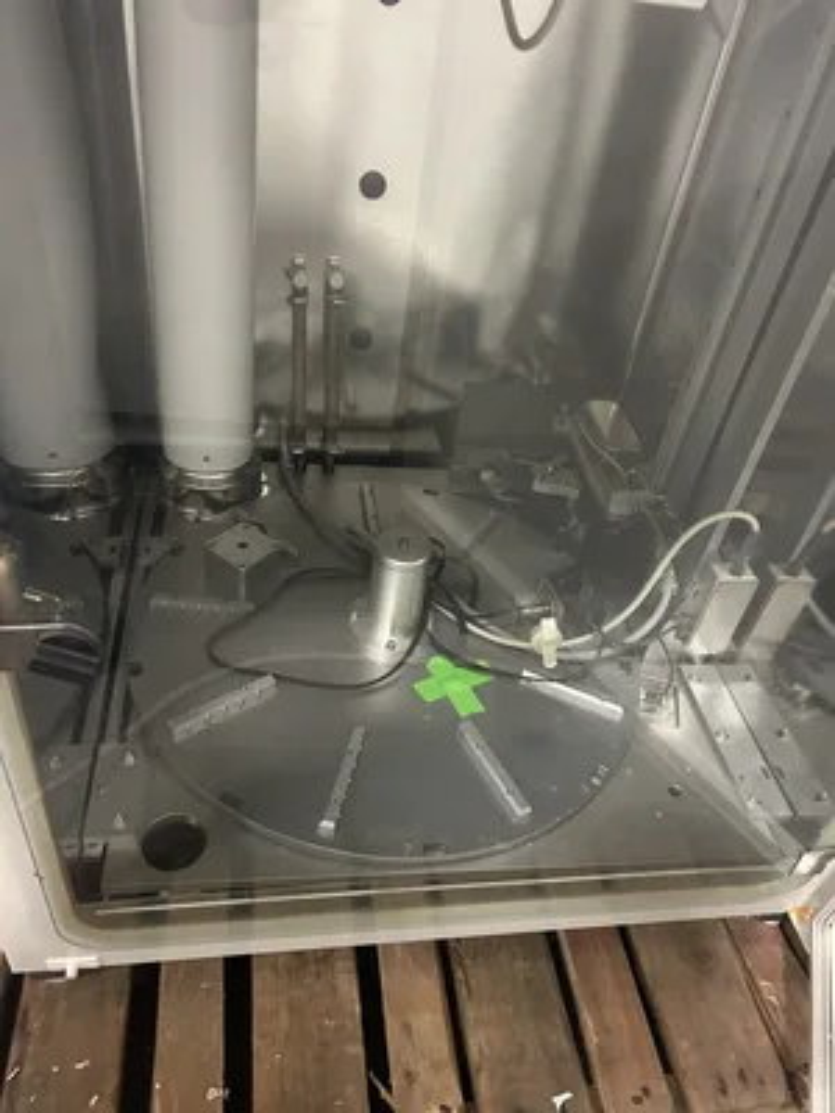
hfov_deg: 53.1
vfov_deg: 67.3
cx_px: 418
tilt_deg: -40.2
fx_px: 836
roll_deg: -7.4
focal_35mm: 26
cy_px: 556
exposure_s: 1/30
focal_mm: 5.7
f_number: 1.5
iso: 500
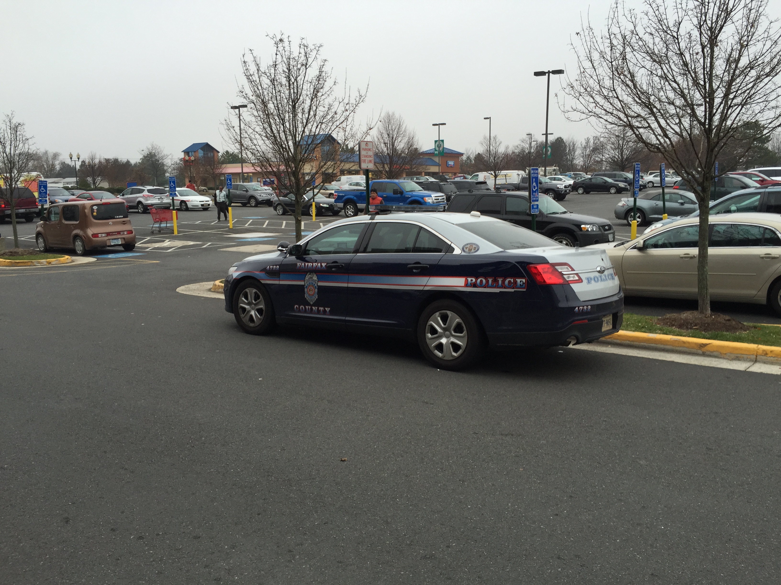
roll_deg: +1.1
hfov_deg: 61.7
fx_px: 654
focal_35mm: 29
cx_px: 390
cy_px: 292
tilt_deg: -9.8
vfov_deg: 48.2
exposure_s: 1/189
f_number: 2.2
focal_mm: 4.15
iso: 32
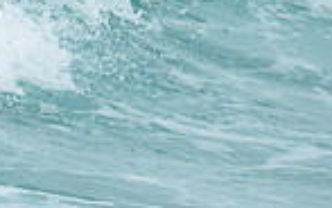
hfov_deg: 0.5
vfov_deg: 0.3
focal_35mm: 4407
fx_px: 39890
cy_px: -34
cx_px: -383
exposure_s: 1/2000
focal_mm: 800
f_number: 6.3
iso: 320
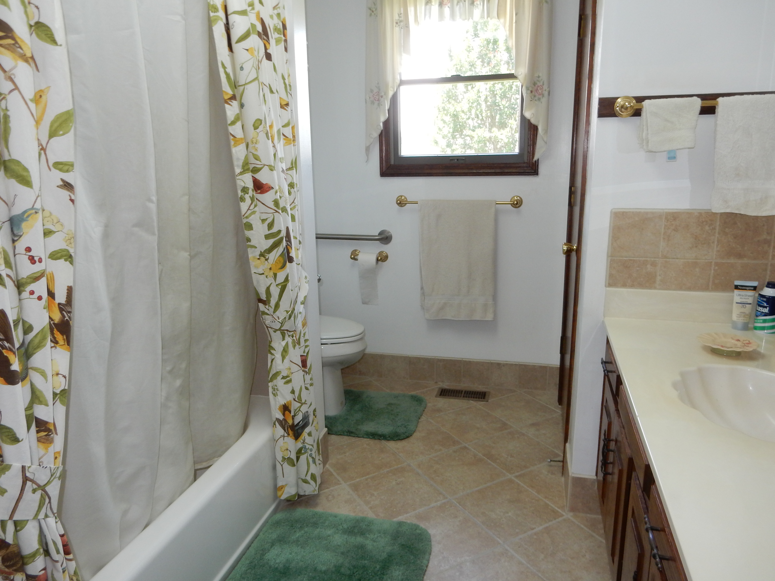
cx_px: 388
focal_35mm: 25
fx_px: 560
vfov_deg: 54.9
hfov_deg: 69.4
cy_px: 290
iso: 160
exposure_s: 1/30
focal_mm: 4.5
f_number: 3.7
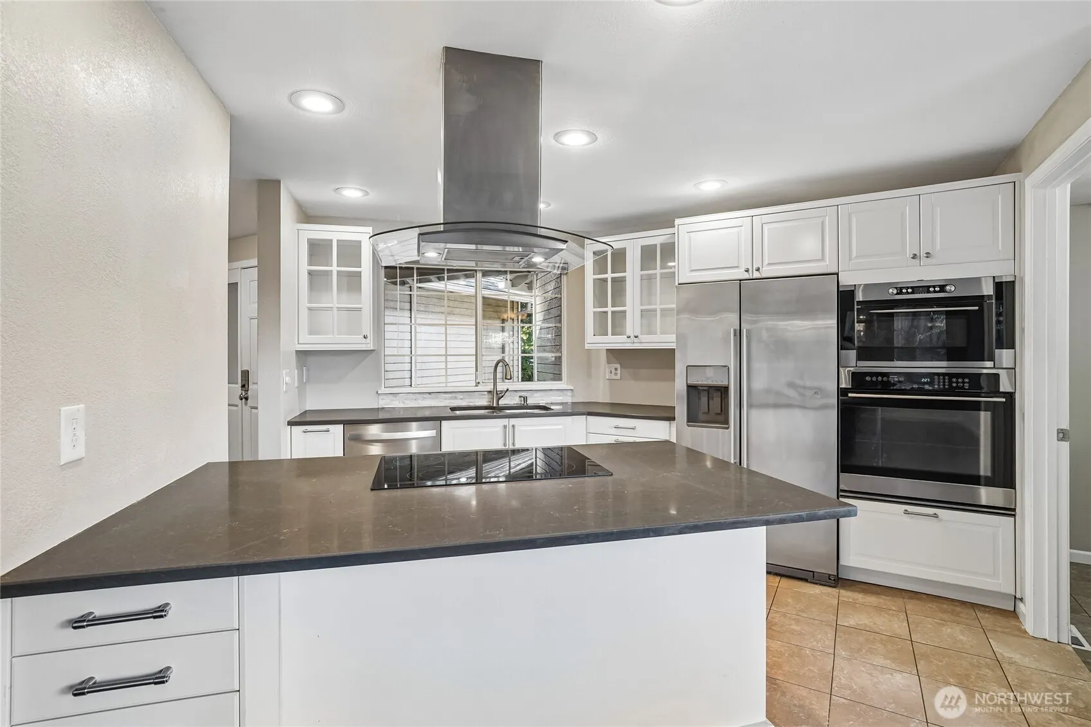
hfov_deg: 96.7
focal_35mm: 16
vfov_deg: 73.7
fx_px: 485
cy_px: 364
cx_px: 546
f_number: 8
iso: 1600
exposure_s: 1/30
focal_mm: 16
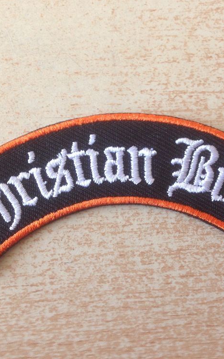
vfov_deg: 42.6
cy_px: 180
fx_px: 459
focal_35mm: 47
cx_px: 117
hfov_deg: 27.4
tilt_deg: -82.1
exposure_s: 1/40
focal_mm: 4.12
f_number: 2.4
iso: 50
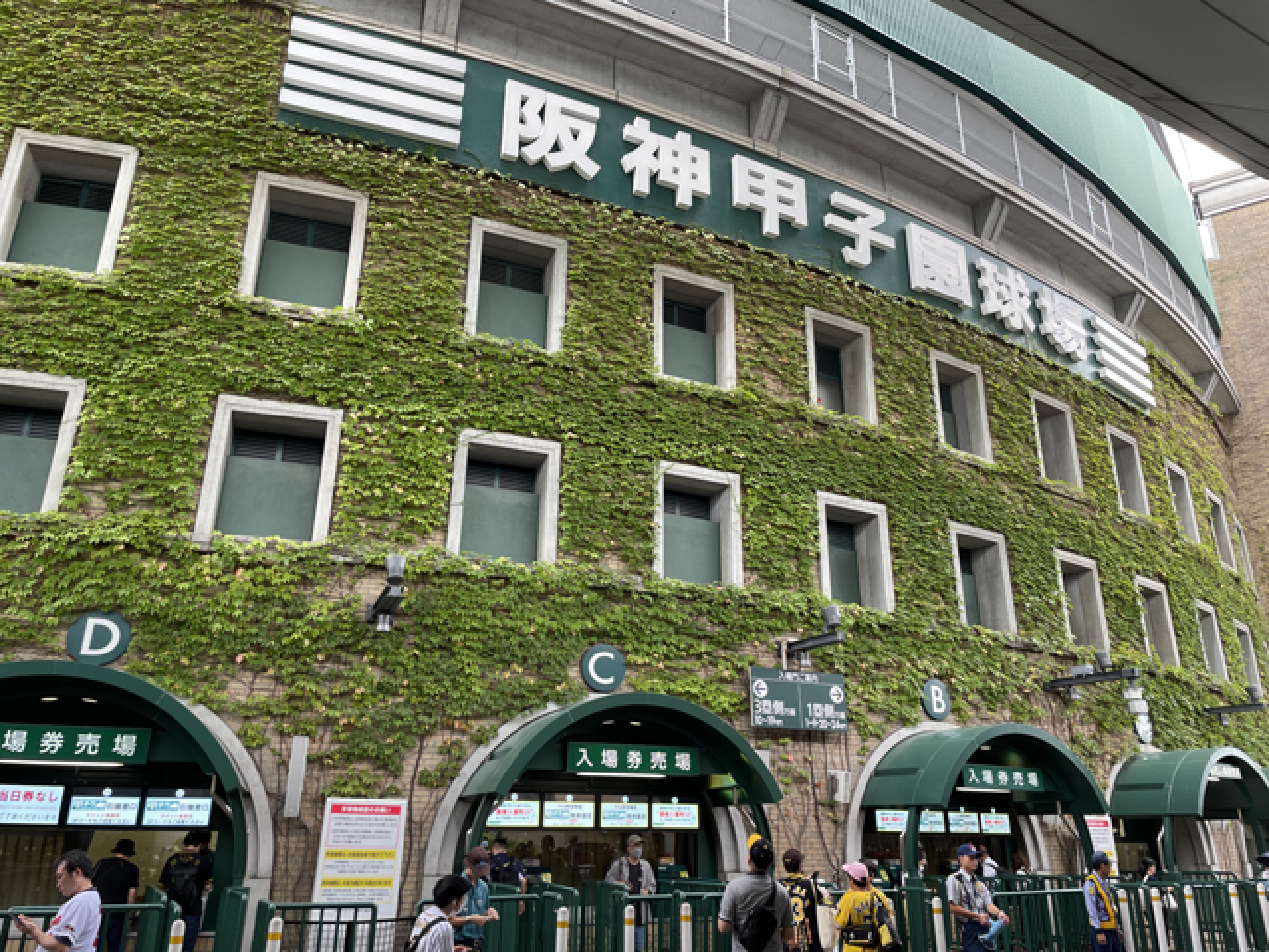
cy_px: 476
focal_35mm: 26
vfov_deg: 53.1
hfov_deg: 67.3
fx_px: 953
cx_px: 634
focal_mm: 4.2
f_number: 1.6
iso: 40
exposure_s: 1/121
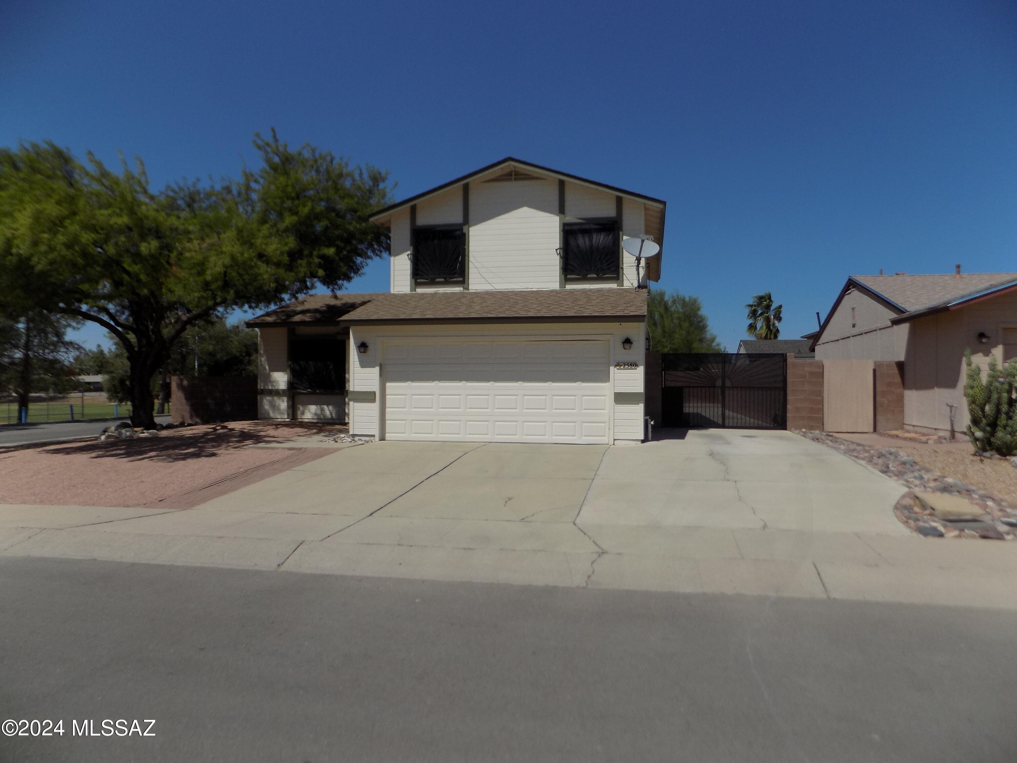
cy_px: 382
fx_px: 676
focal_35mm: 23
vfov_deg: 58.9
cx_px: 508
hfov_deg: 73.9
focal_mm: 4
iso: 80
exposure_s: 1/320
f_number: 9.9
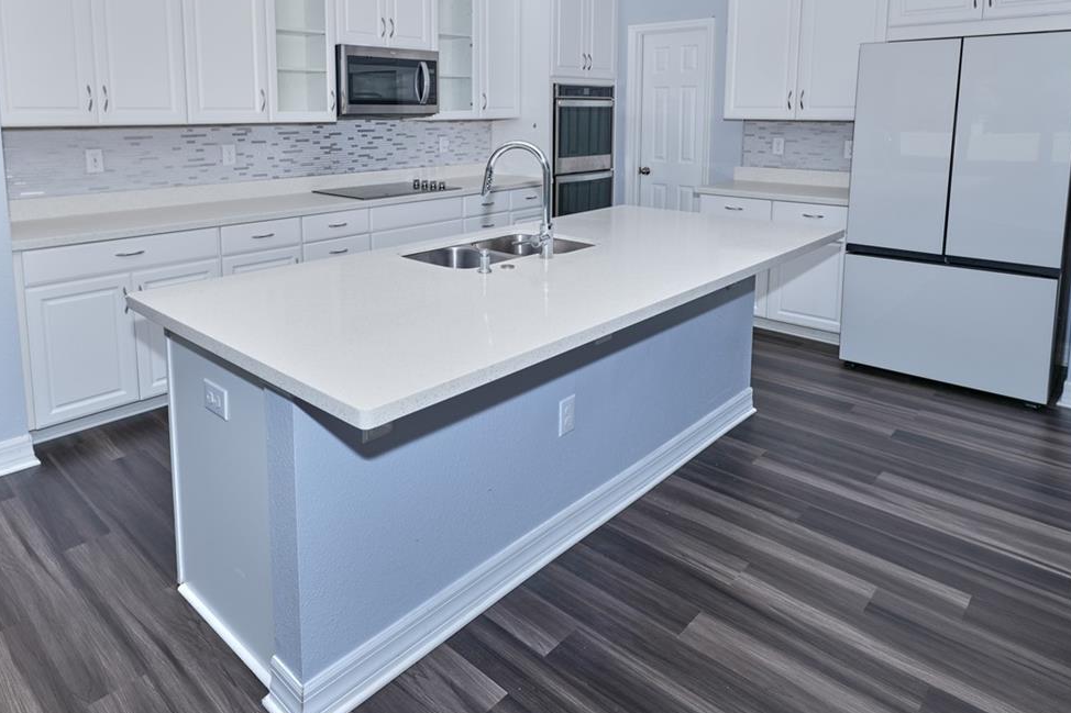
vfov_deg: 53.0
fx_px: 684
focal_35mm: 23
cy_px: 190
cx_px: 487
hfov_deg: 75.9
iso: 100
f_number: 4
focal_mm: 14
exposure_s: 1/200
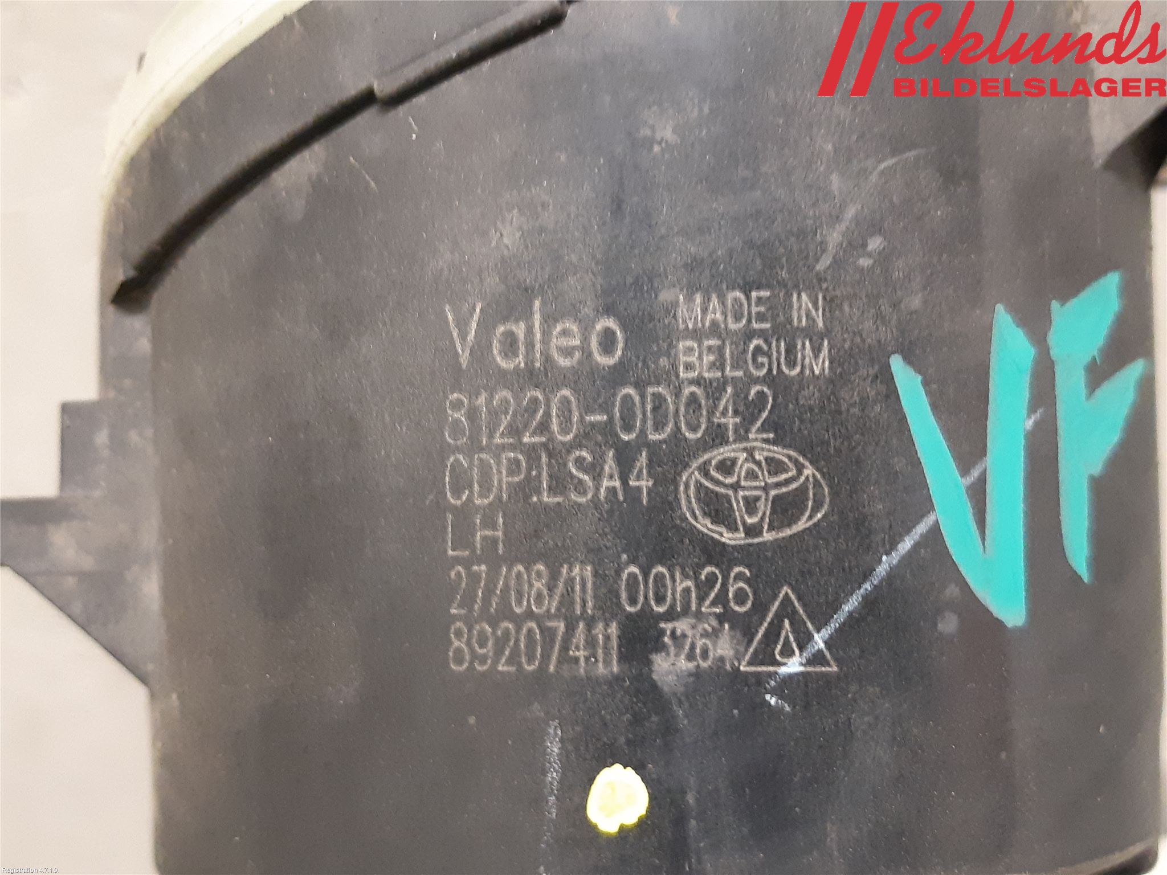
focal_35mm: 26
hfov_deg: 67.3
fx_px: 877
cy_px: 438
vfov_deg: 53.1
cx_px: 584
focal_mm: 3.93
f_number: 1.7
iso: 320
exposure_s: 1/25
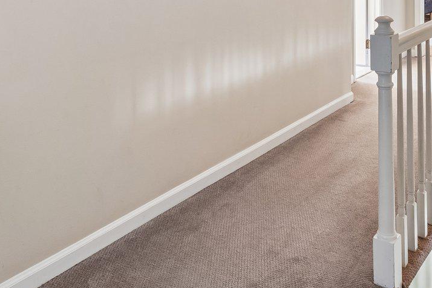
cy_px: -57
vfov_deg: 27.5
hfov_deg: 45.3
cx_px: 251
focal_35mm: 43
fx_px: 516
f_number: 8
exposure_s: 1.1
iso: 250
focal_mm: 10
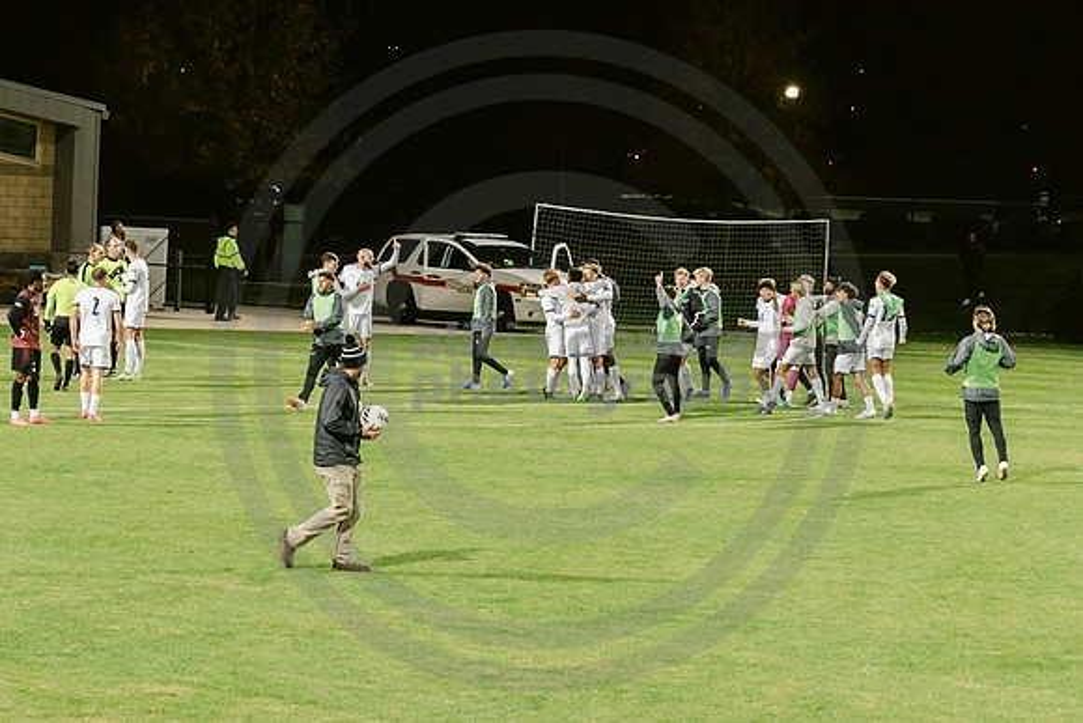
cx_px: 723
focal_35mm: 170
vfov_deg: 8.1
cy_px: 345
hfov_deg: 12.1
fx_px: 5113
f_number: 4
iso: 2000
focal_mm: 70
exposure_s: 1/160
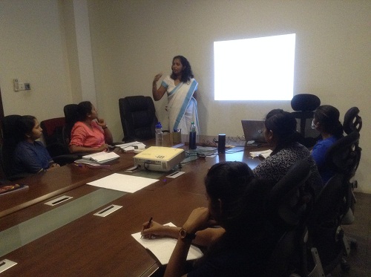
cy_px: 138
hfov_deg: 55.4
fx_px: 353
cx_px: 186
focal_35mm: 33
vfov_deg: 42.8
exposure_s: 1/15
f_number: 2.4
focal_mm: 3.3
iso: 320
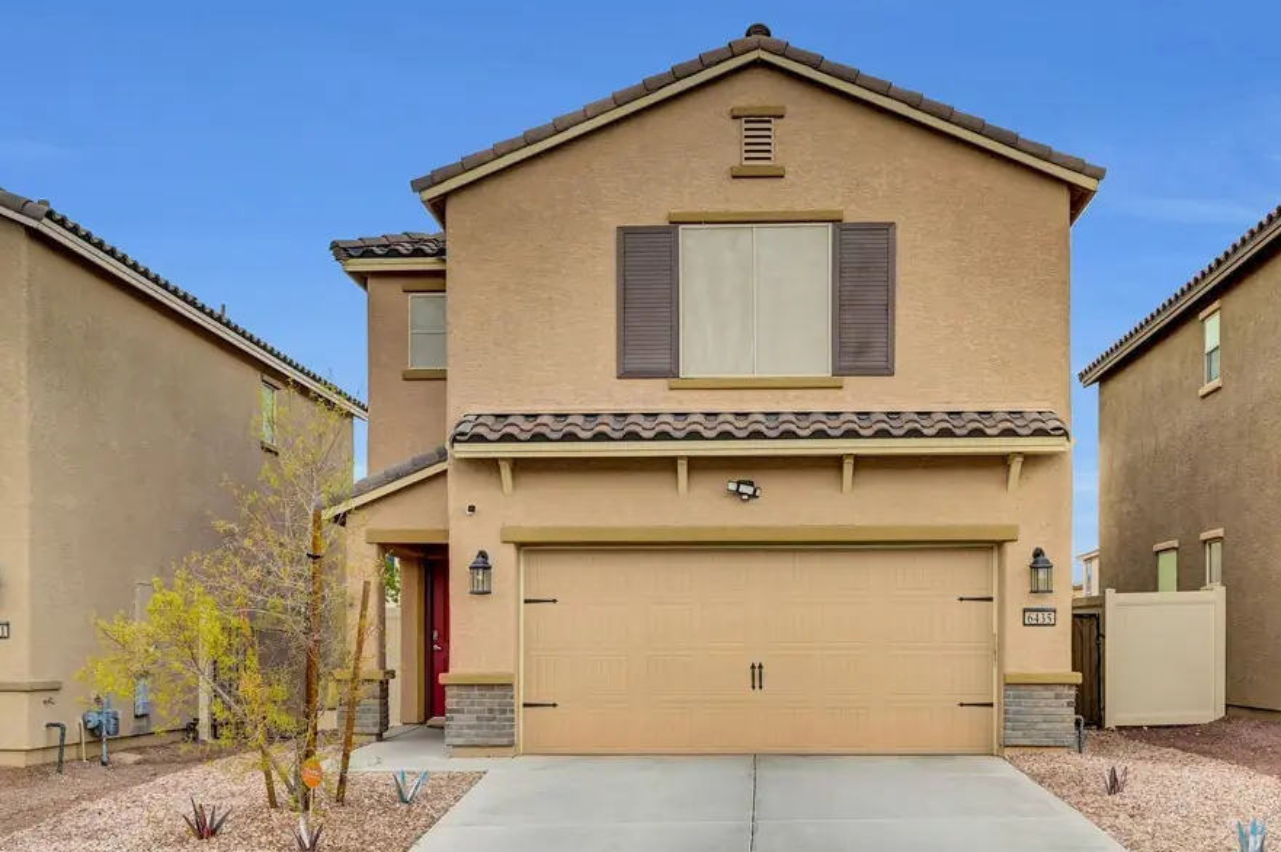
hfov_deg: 51.9
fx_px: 1316
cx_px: 697
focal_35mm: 37
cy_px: 466
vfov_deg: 35.9
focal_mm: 30
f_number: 8
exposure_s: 1/160
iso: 400
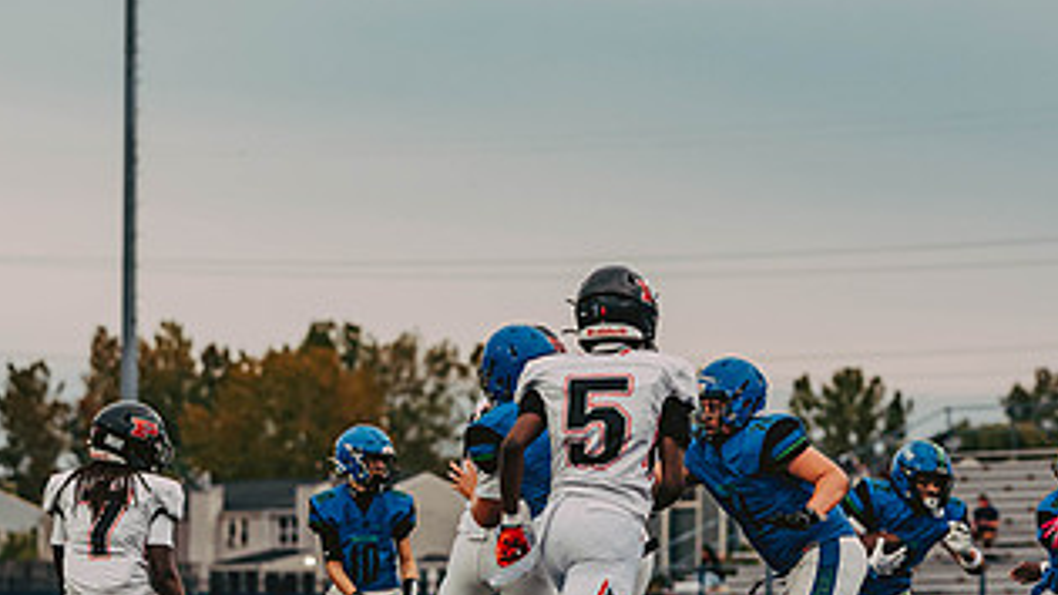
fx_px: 5946
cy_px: 516
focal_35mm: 212
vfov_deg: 5.7
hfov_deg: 10.2
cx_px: 511
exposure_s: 1/1000
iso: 800
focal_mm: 110
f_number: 3.2
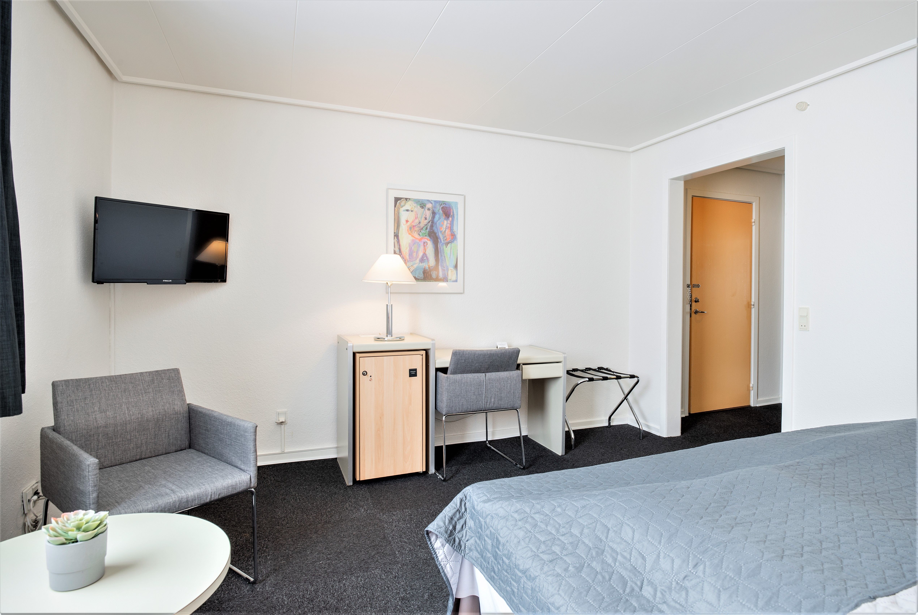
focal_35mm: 17
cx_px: 459
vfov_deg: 70.6
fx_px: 434
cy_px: 308
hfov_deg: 93.2
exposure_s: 1/2.5
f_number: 9
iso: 200
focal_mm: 17
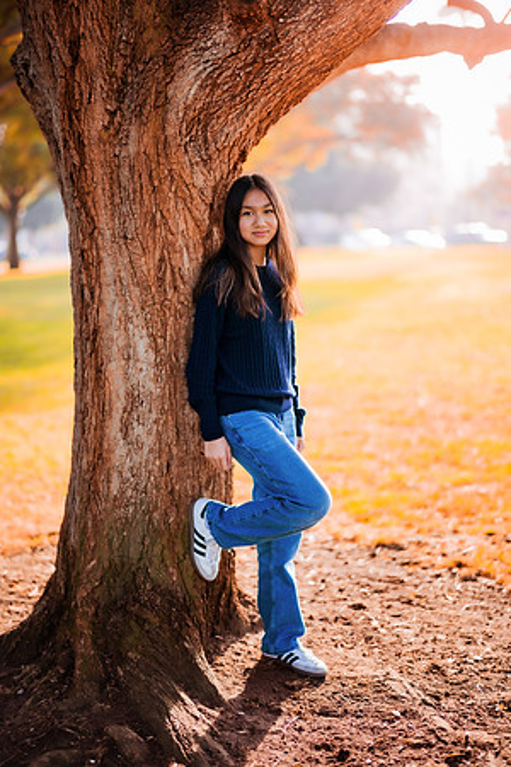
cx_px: 256
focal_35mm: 58
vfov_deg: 34.5
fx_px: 1235
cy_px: 384
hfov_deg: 23.4
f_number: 1.4
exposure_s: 1/500
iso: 100
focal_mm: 58
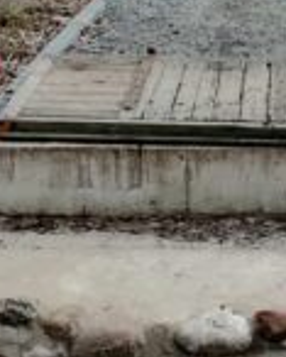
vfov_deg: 21.4
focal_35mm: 89
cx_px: 330
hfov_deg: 16.7
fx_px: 941
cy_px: 122
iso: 100
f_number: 2.2
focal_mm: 2.25
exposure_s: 1/352
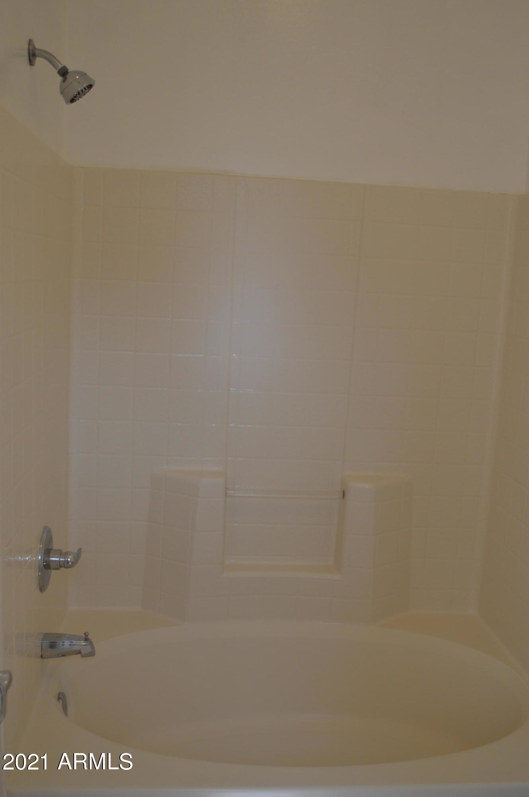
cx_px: 264
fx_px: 795
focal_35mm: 36
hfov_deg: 36.8
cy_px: 398
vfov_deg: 53.2
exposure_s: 1/60
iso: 400
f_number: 4
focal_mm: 24
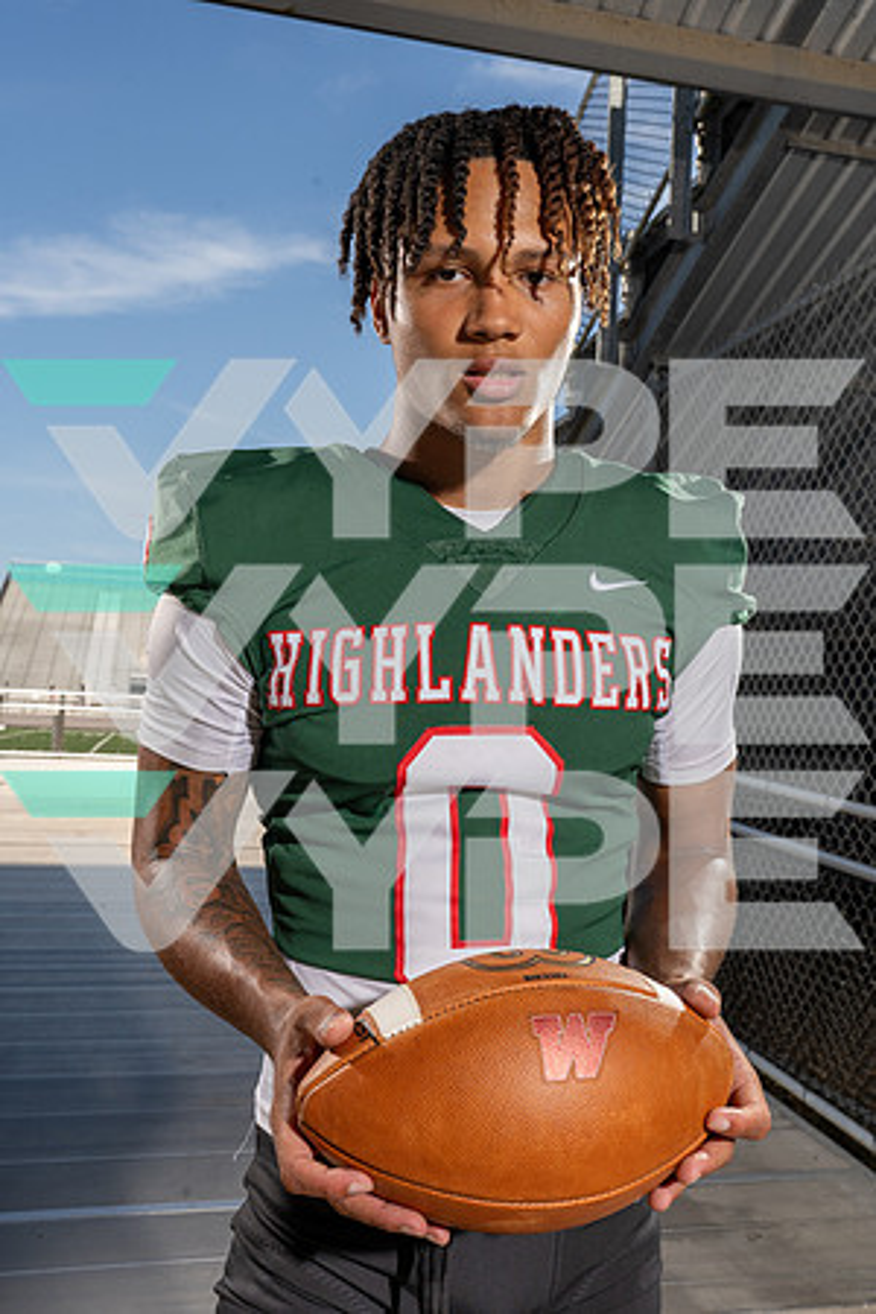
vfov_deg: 57.2
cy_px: 657
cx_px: 438
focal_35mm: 33
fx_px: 1204
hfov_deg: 40.0
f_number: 11
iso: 160
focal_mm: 33
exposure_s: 1/250
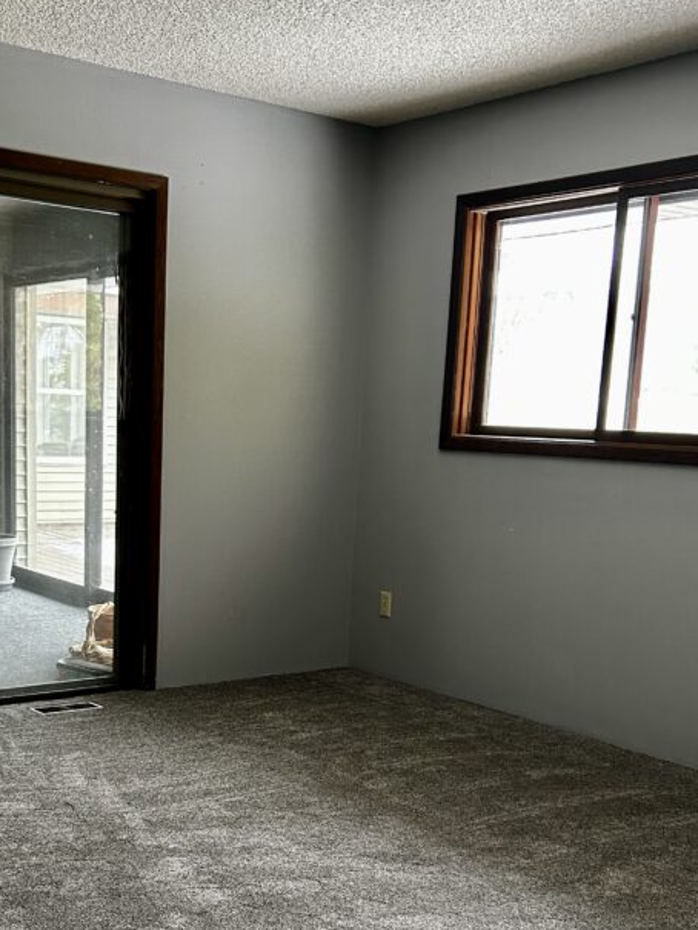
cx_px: 231
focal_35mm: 44
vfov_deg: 42.4
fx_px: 1183
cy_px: 621
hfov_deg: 32.6
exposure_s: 1/60
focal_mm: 5.7
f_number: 1.5
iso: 250
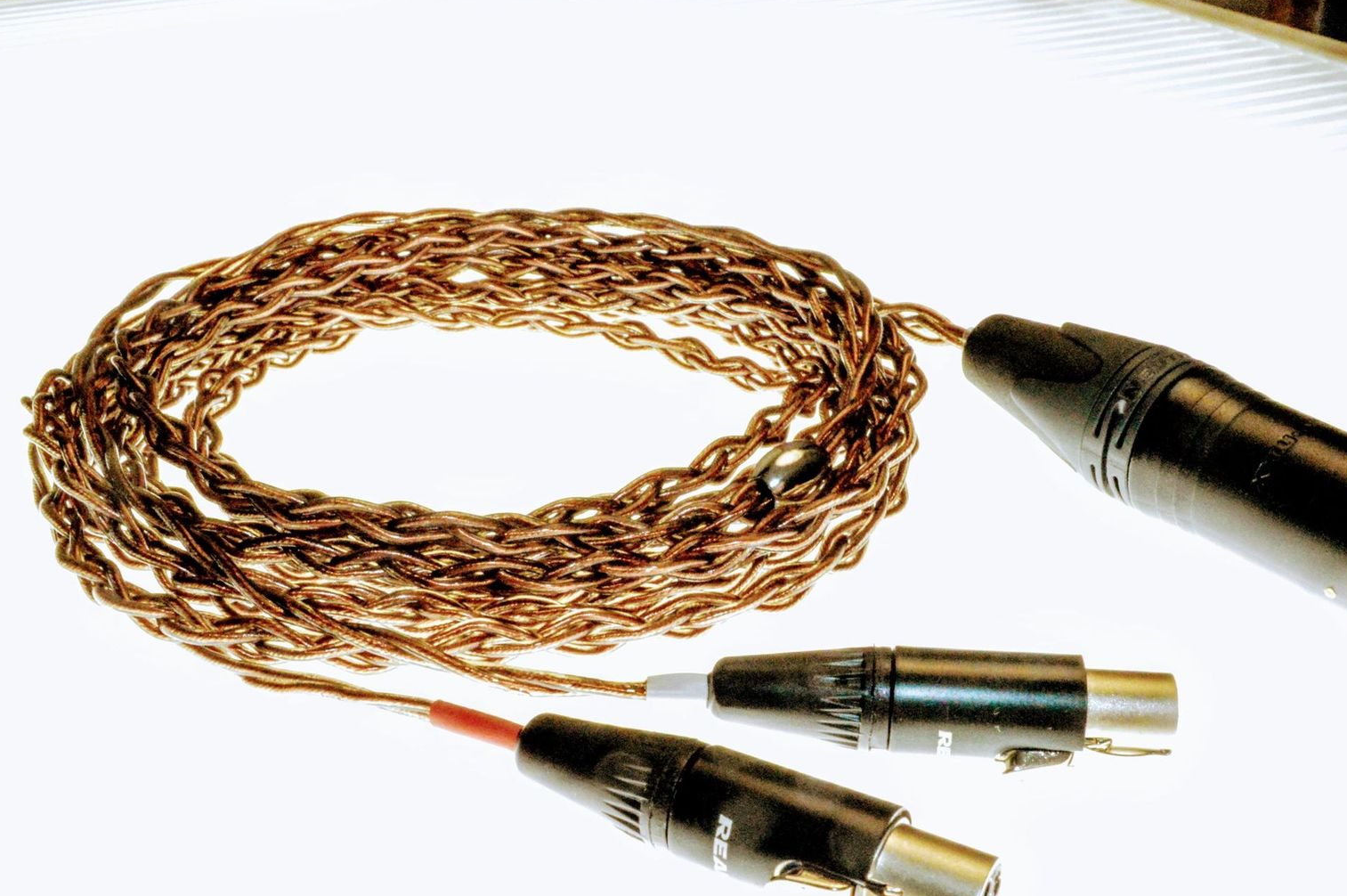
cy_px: 544
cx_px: 735
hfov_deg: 46.4
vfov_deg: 31.7
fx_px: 1570
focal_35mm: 42
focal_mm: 22
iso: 6400
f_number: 25
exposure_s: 1/200
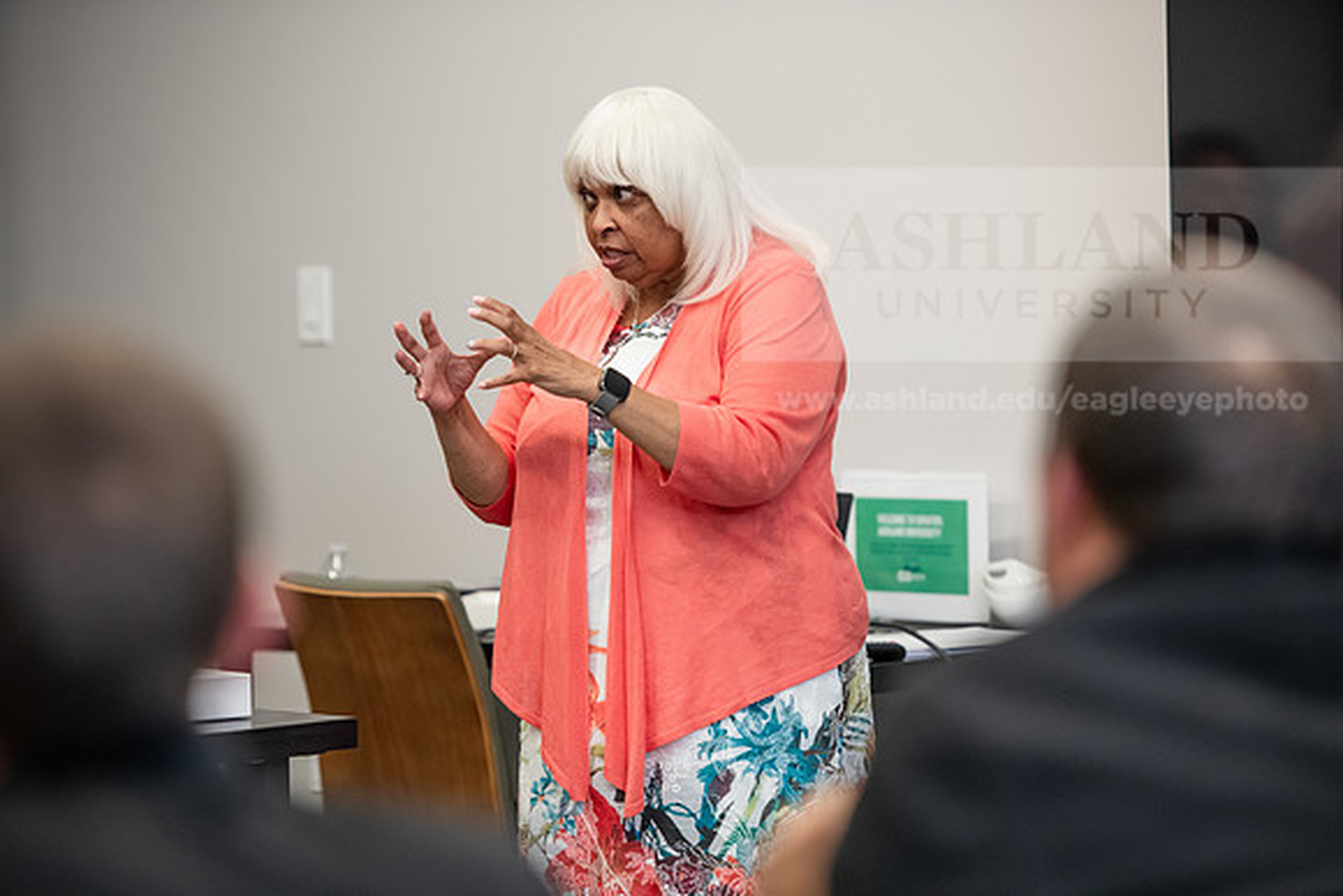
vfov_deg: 9.2
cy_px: 448
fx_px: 5597
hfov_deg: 13.7
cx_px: 672
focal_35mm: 150
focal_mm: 150
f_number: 2.8
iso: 1250
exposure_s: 1/200
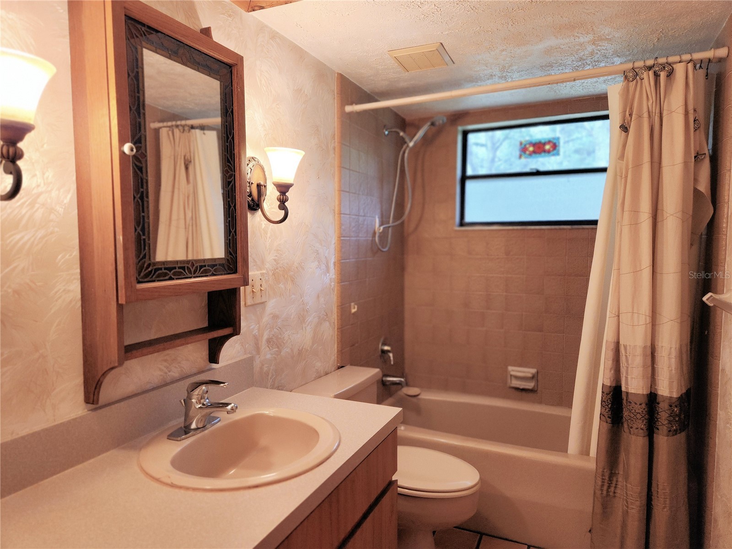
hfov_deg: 73.9
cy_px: 274
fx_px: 486
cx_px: 366
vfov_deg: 58.9
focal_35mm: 23
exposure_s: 1/120
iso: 500
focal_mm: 5.4
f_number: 1.8
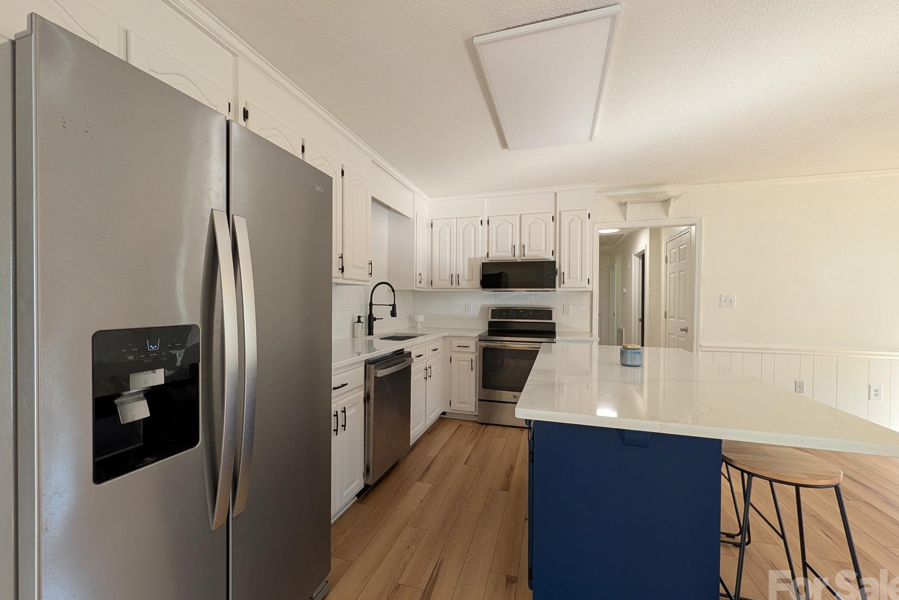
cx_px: 447
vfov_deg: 85.4
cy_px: 308
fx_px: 325
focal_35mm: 13
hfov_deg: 108.3
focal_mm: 2.02
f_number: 1.7
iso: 139
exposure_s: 1/54.8
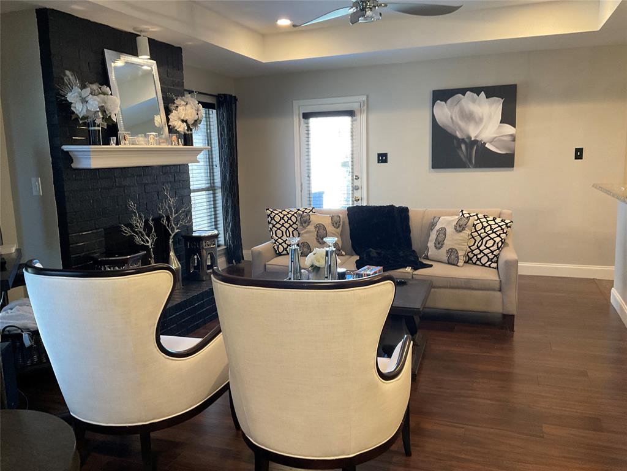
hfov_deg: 61.7
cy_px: 236
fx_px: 525
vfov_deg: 48.2
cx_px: 314
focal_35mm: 29
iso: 200
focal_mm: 3
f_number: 1.8
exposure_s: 1/60
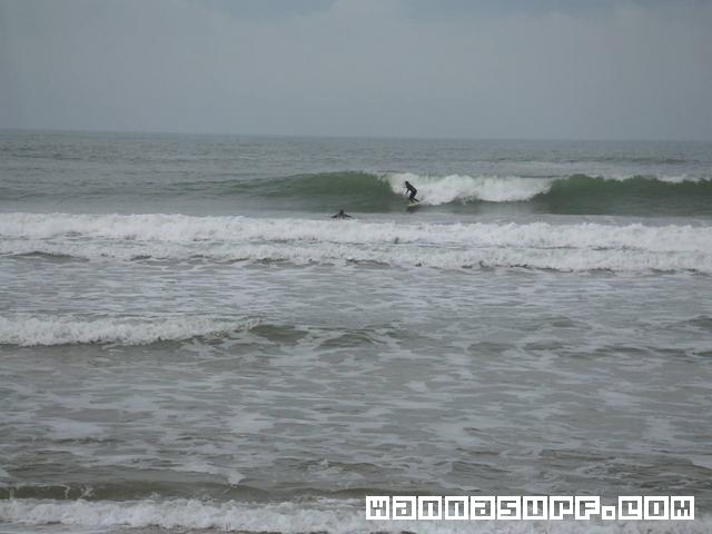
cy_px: 267
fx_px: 2283
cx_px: 356
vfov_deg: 13.3
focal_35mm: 111
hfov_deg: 17.7
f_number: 3.6
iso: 50
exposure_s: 1/750
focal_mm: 17.1
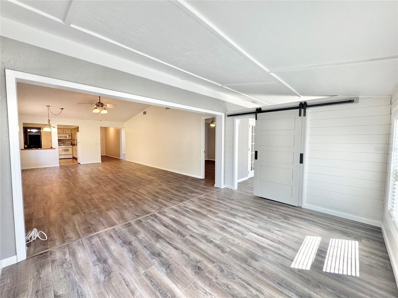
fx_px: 161
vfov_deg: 85.7
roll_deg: -0.1
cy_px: 149
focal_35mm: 14
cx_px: 199
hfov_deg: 102.1
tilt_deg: -3.7
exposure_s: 1/120
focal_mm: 2.22
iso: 125
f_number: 2.2
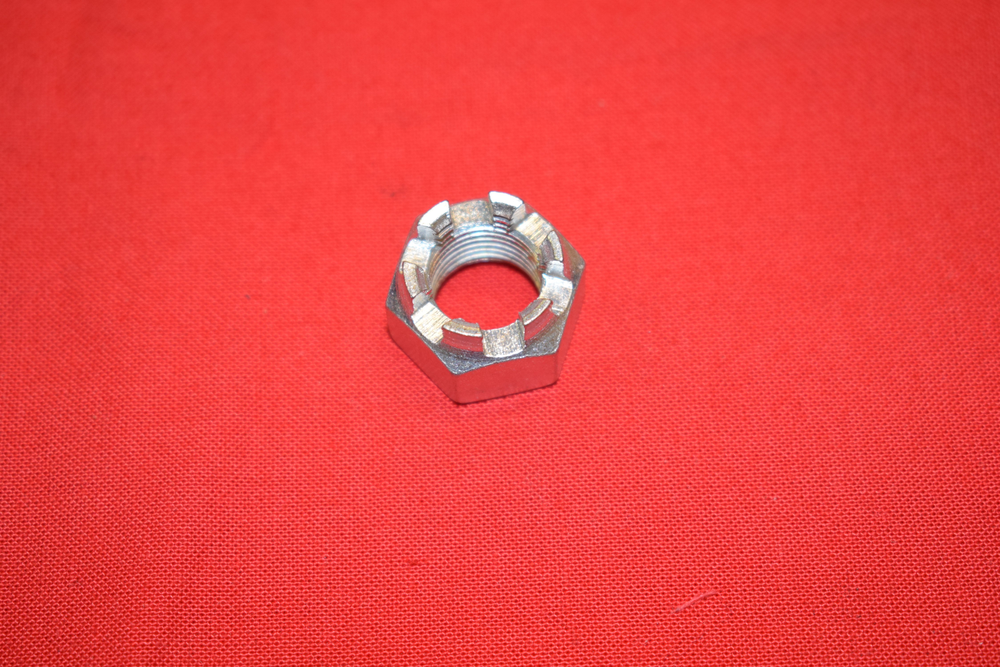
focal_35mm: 69
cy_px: 334
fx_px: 1917
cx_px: 500
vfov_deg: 19.7
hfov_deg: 29.2
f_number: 5.3
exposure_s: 1/80
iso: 500
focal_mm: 46
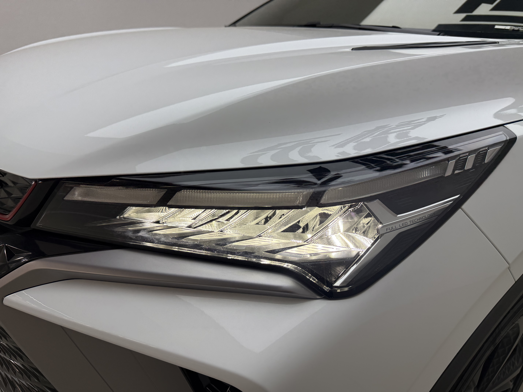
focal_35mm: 24
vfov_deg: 56.8
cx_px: 262
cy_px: 196
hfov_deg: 71.6
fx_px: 363
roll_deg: -5.4
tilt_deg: -20.0
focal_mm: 6.76
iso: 100
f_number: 1.78
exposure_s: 1/708
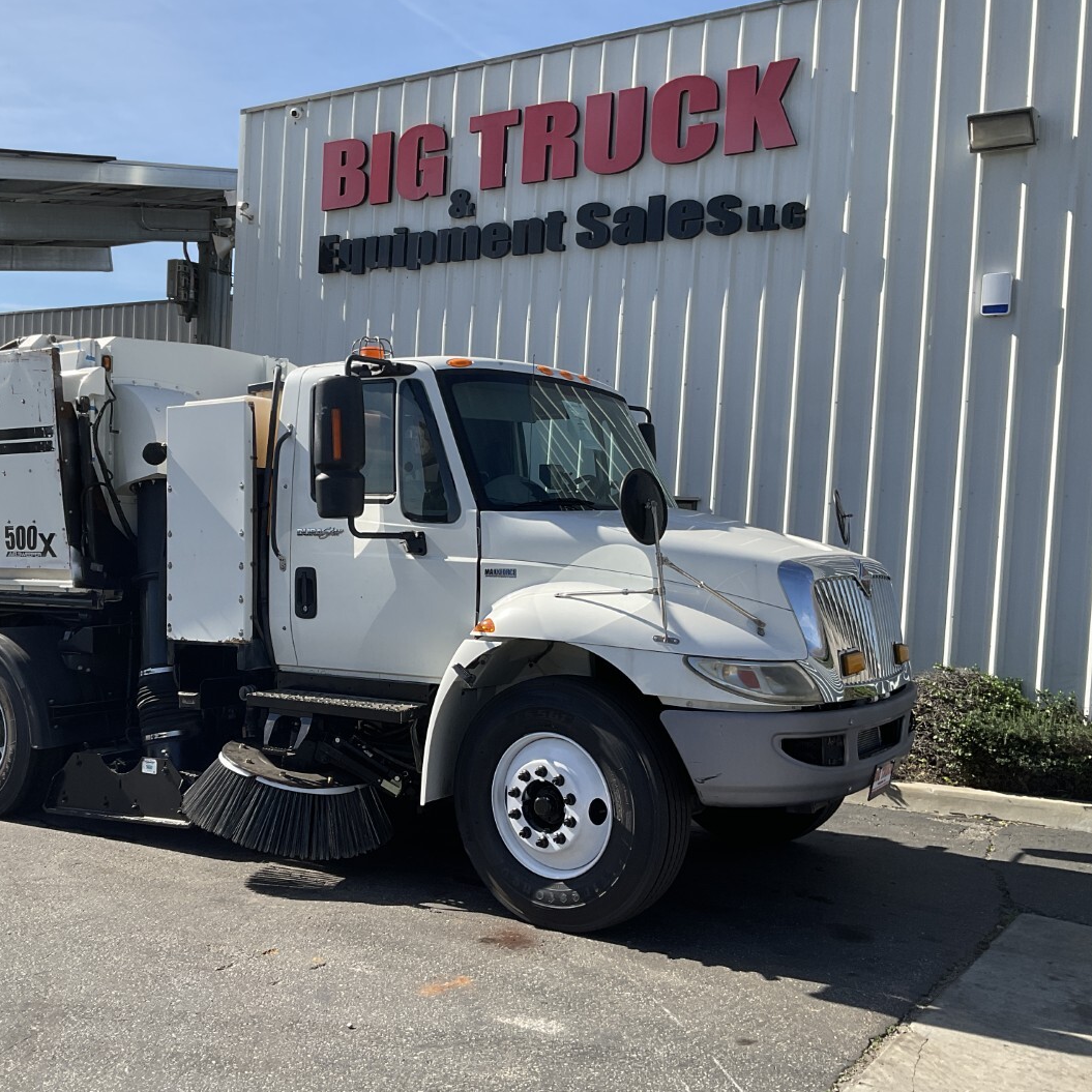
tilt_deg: -1.9
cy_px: 556
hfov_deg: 46.9
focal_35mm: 35
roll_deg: -4.4
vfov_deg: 47.2
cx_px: 429
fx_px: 1249
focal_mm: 3
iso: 16
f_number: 1.8
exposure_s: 1/1490
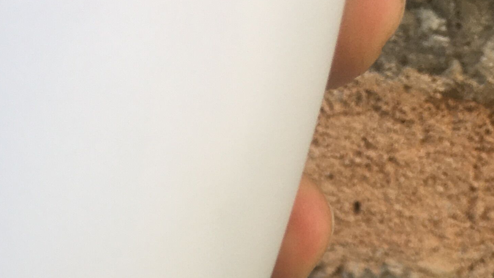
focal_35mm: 88
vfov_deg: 11.7
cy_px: 630
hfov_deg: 24.1
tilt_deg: -56.1
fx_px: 1153
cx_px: 321
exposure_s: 1/114
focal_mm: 4.15
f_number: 2.2
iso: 25
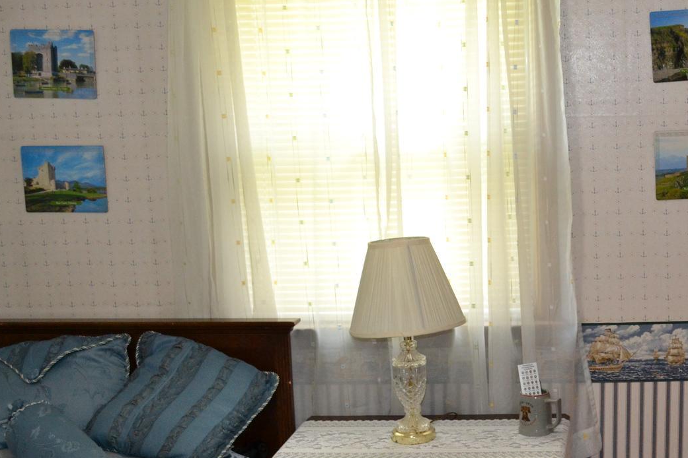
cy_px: 280
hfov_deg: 33.1
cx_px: 541
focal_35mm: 59
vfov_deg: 23.0
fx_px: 1127
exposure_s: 1/60
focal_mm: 20
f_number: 3.8
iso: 1100
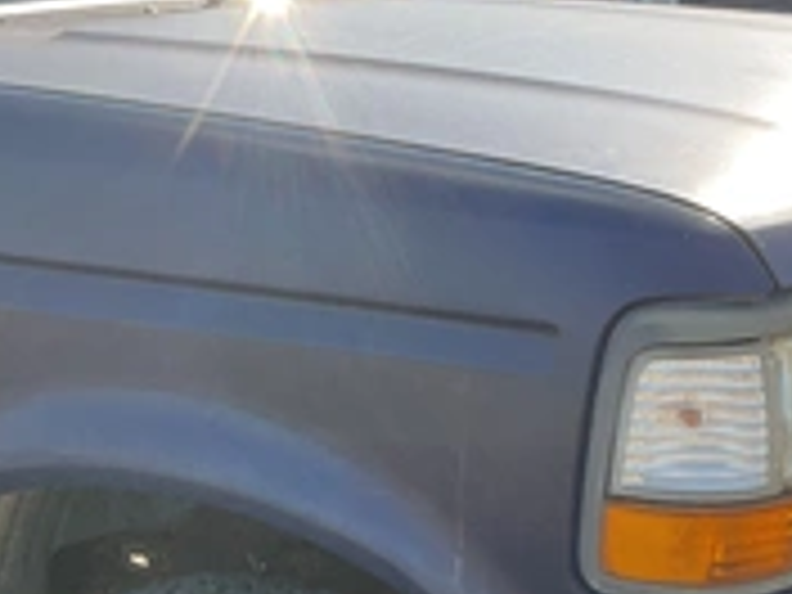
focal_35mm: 66
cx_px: 446
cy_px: 508
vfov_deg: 21.9
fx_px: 1510
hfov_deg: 29.4
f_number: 1.8
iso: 25
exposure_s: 1/325
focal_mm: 3
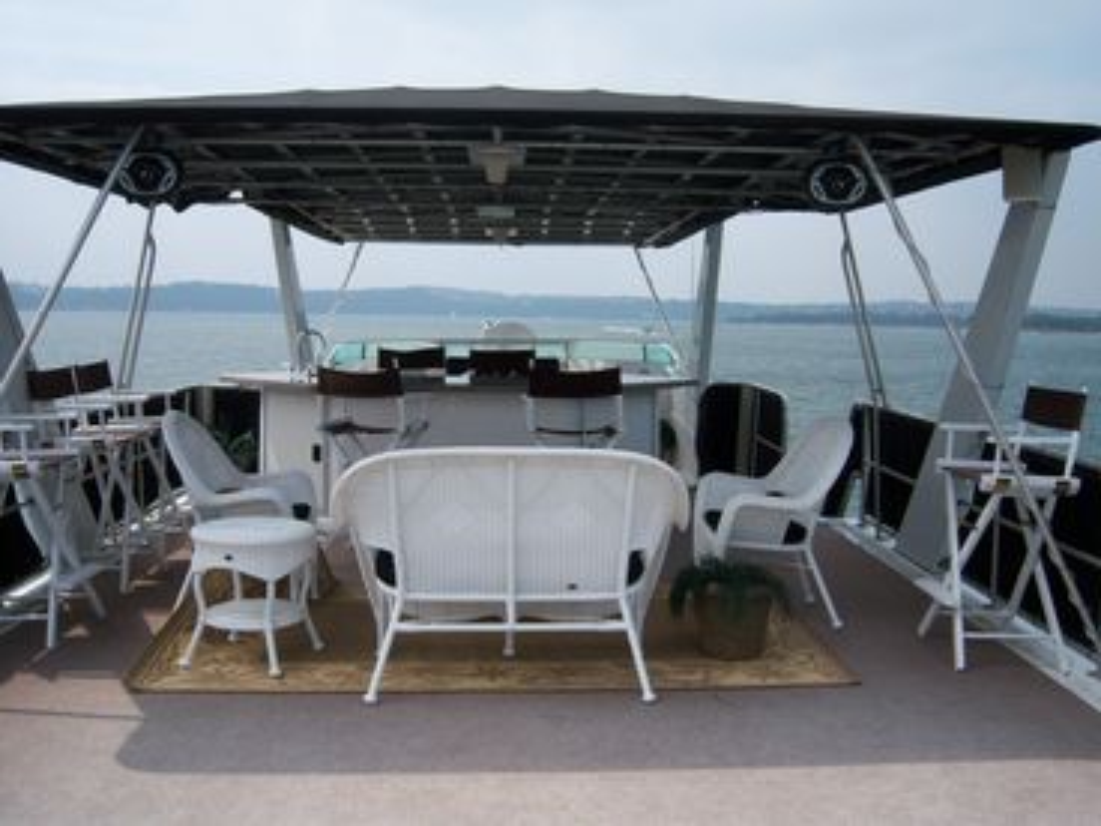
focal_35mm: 36
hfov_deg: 51.4
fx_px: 1145
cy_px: 413
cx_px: 550
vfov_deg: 39.7
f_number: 4.8
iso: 80
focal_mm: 7.5
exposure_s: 1/640
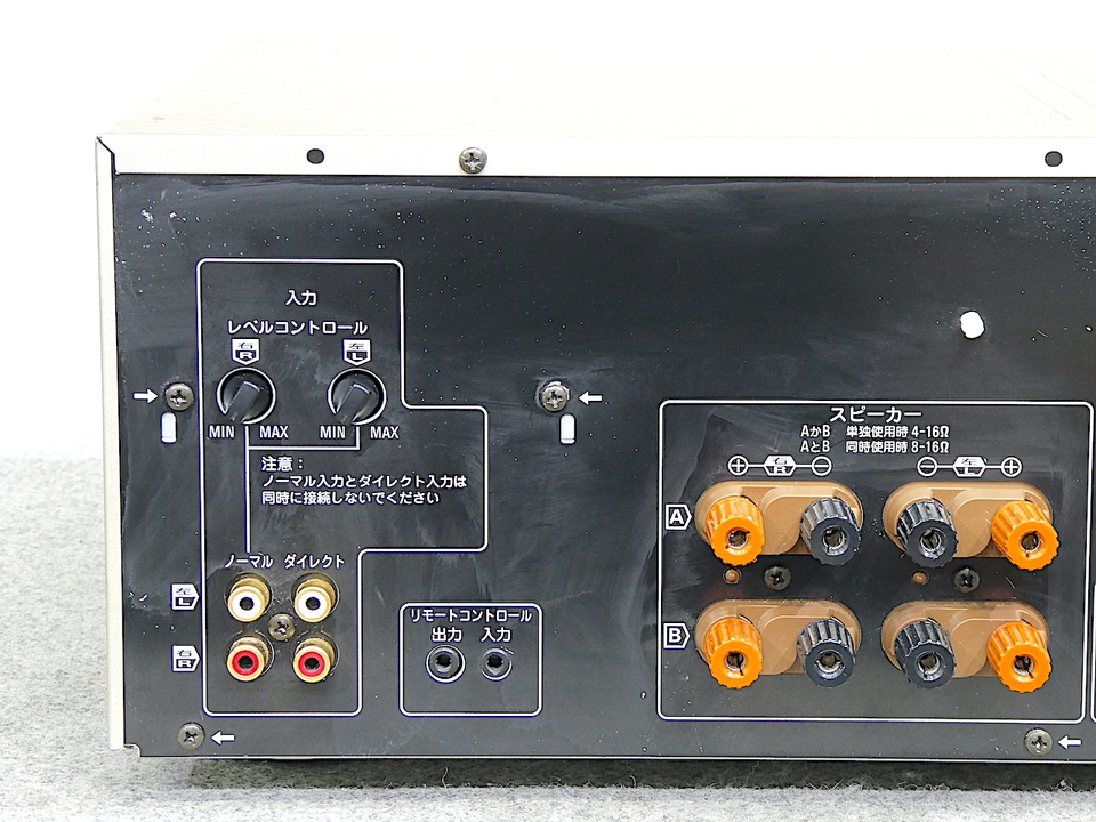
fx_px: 3103
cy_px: 411
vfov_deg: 15.1
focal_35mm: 98
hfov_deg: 20.0
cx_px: 548
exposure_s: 1/2.5
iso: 200
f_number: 5
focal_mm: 17.5
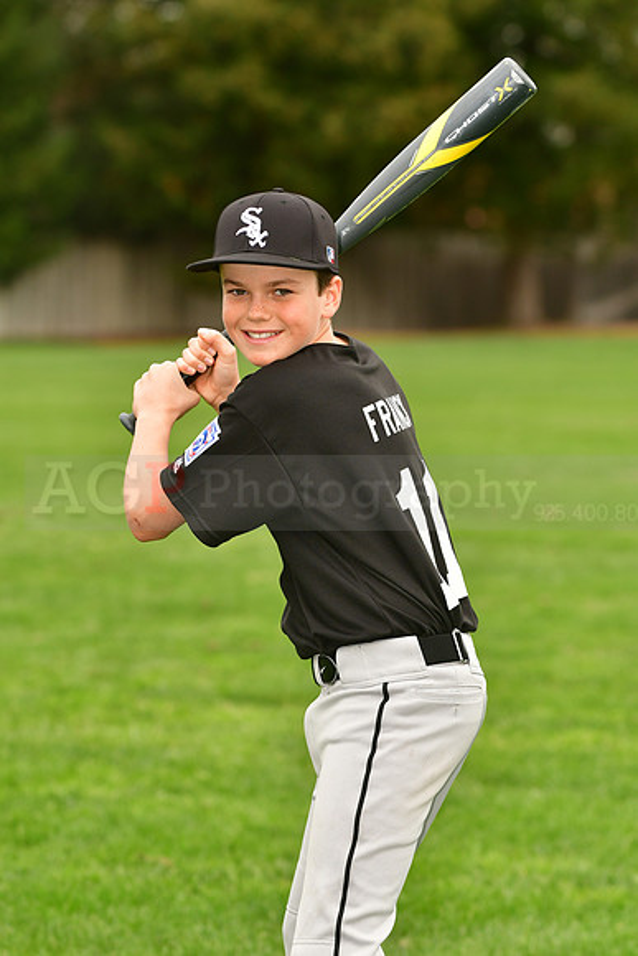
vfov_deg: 11.4
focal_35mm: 180
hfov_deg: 7.6
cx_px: 319
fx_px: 4782
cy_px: 478
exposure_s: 1/1000
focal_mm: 120
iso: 320
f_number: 4
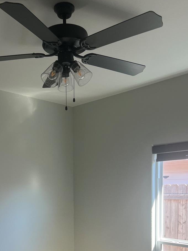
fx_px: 319
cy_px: 205
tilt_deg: -3.5
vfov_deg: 40.9
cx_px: 75
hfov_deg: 32.8
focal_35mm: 44
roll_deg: +0.9
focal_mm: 5.7
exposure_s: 1/120
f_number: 1.5
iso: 50
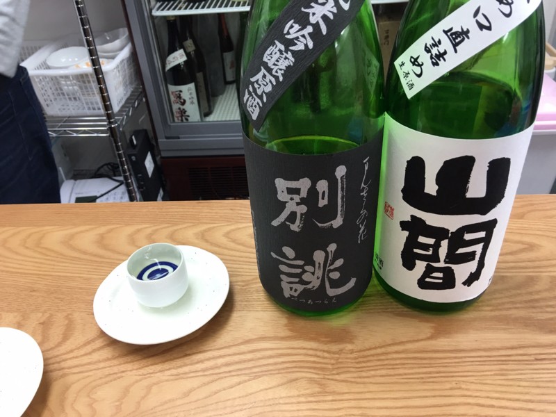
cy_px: 208
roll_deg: +4.9
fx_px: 466
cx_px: 278
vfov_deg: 48.2
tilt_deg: -35.6
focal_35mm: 29
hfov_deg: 61.7
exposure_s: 1/30
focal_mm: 4.15
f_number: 2.2
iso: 32
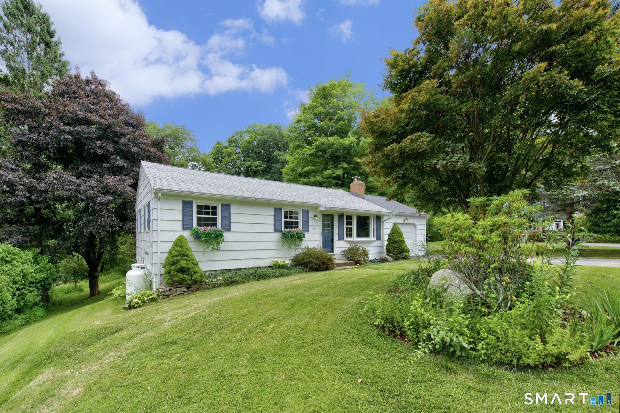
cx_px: 310
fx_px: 241
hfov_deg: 104.3
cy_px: 206
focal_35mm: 14
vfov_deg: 81.1
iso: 200
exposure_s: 1/320
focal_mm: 14
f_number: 8
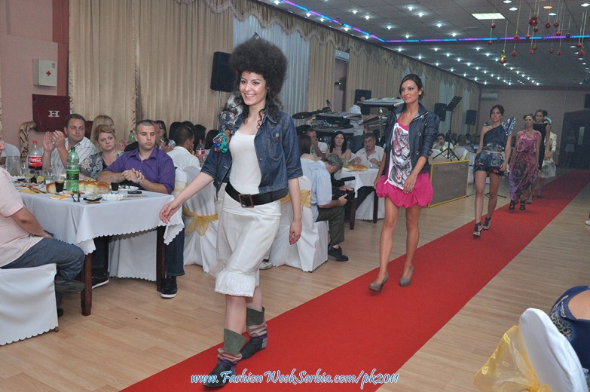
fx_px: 516
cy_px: 196
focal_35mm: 32
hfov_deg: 59.6
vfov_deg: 41.6
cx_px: 295
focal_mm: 21
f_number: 6.3
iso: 1250
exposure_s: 1/100
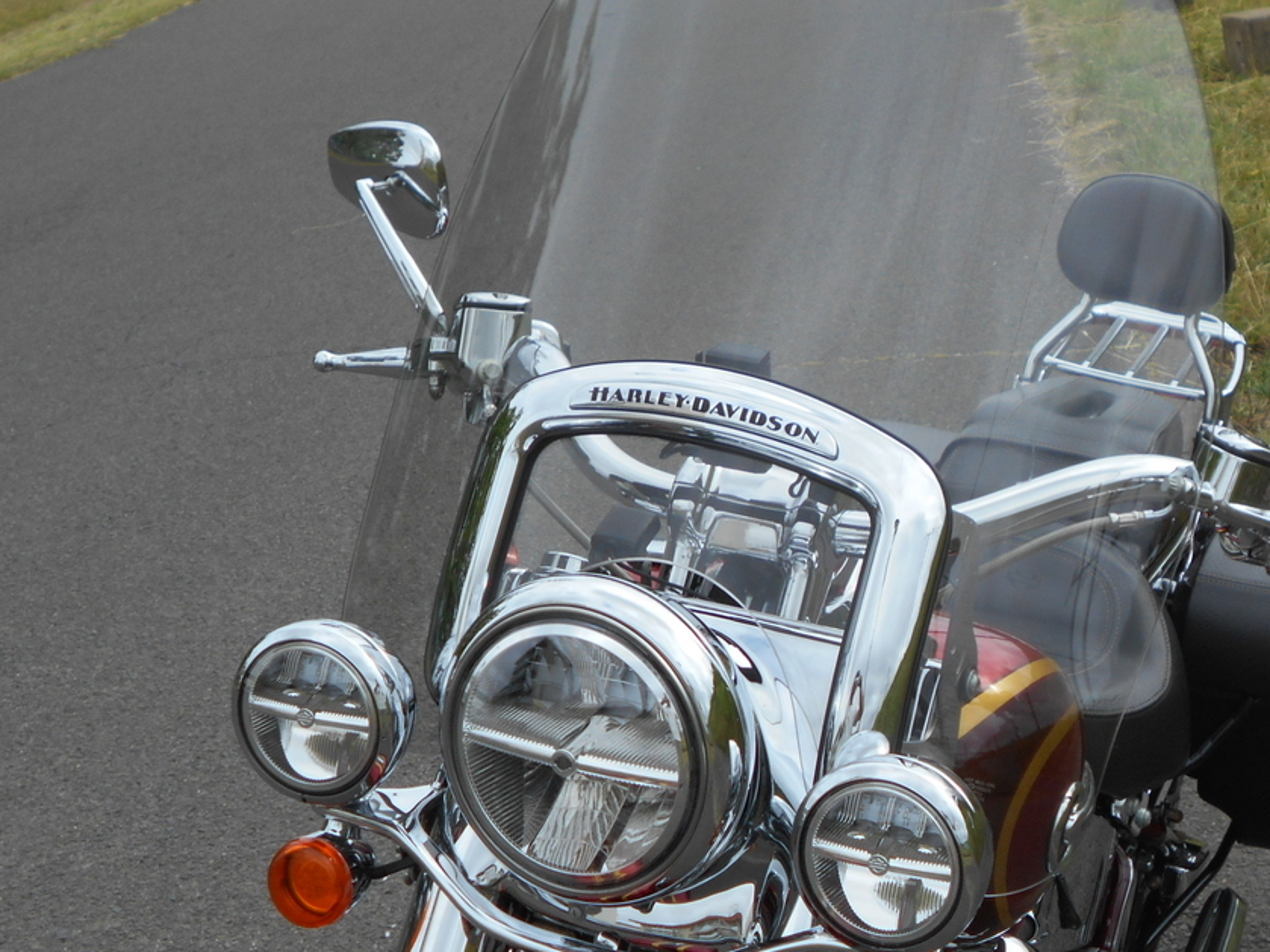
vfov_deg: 17.8
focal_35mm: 83
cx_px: 864
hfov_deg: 23.4
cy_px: 368
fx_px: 3045
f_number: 4.9
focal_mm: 10
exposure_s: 1/320
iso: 80
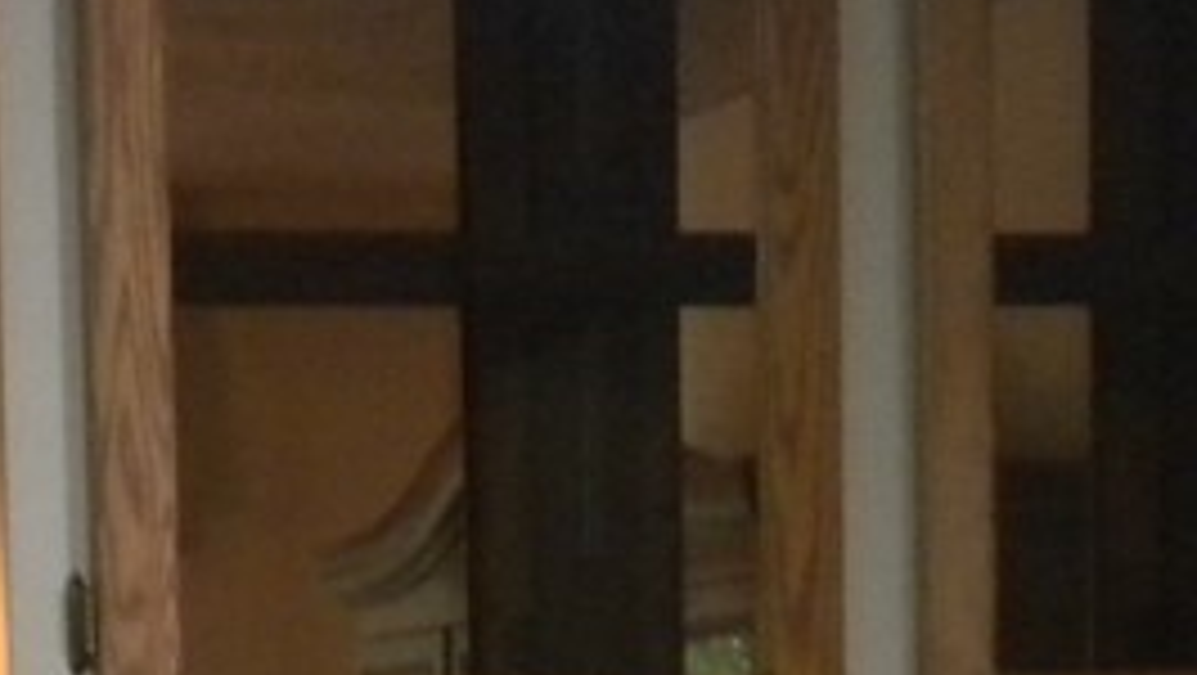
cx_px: 194
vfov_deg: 6.7
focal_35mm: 172
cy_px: 1557
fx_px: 5463
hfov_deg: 12.4
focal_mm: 7.4
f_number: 3.5
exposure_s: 1/42
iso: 400
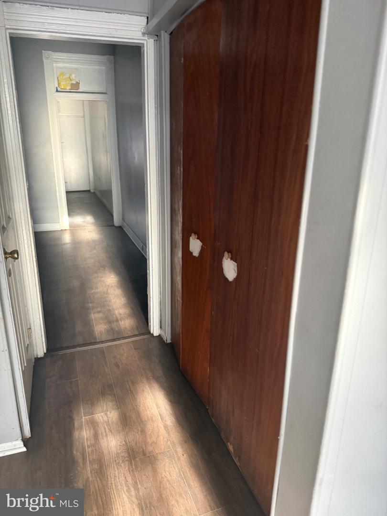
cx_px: 194
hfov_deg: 56.8
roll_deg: +1.2
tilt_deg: -19.1
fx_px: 358
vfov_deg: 71.6
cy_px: 258
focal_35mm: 24
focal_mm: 6.76
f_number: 1.78
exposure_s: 1/60
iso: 640
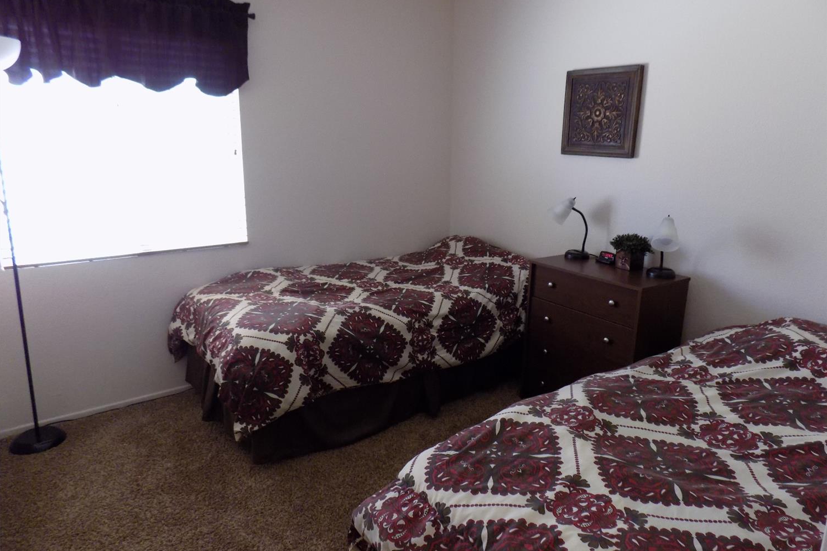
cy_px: 280
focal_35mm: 24
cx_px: 413
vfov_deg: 53.1
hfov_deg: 73.8
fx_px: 551
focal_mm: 4
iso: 220
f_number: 3.1
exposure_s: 1/30
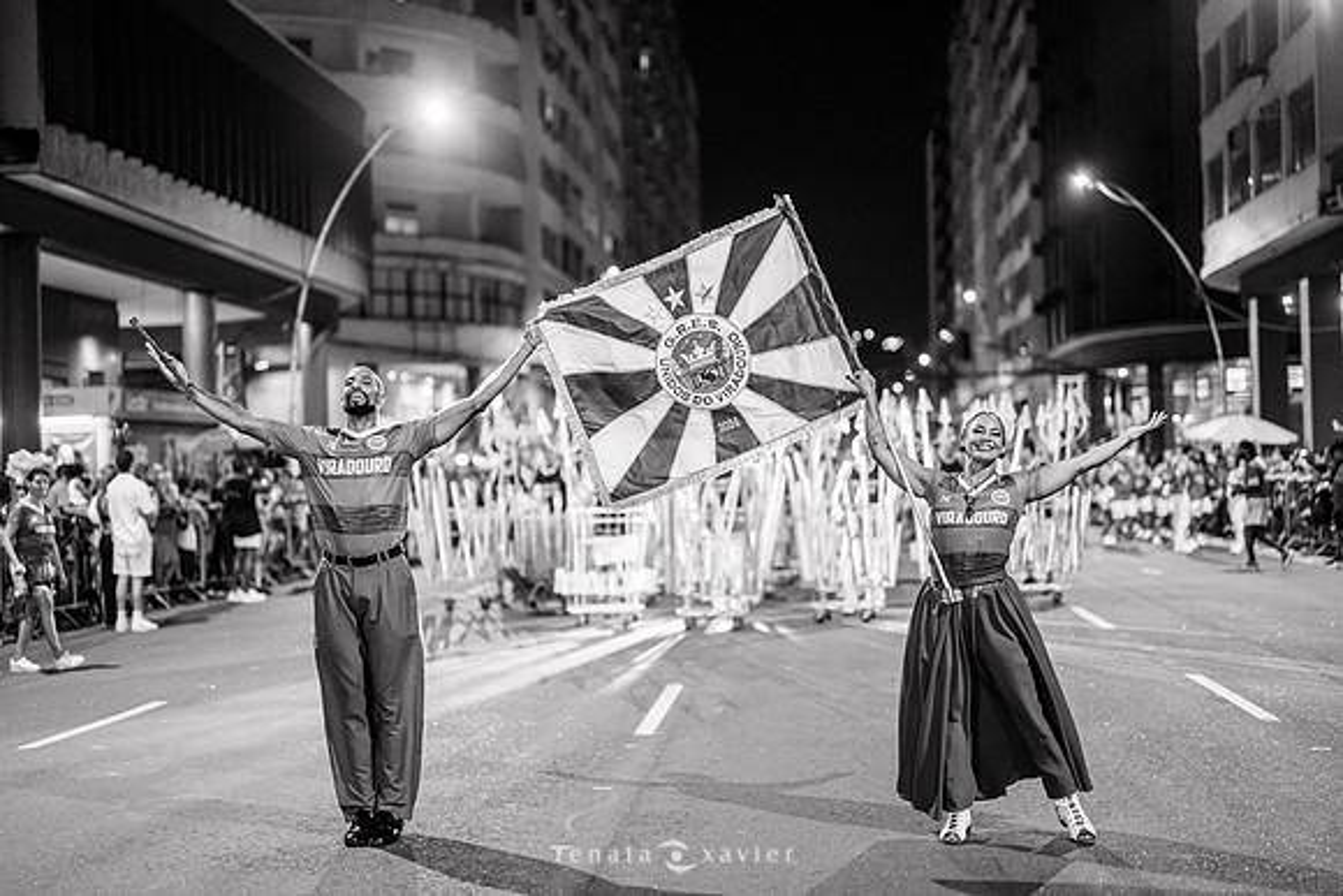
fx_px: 1866
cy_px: 448
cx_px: 672
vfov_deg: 27.0
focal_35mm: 50
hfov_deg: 39.6
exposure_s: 1/320
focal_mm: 50
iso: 2500
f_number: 1.2
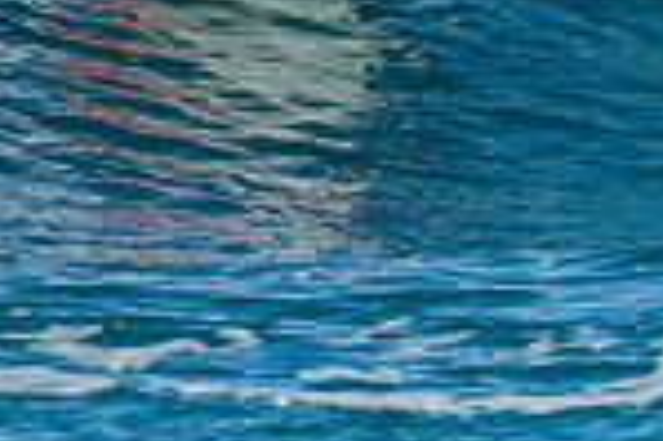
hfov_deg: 0.7
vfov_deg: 0.5
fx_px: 53883
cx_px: 574
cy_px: -185
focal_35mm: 2929
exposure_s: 1/1250
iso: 280
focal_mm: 500
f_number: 5.6
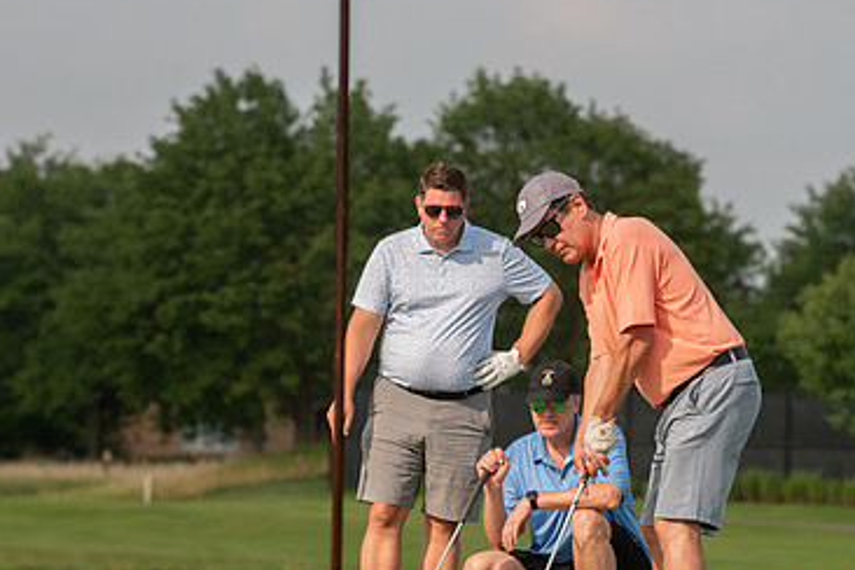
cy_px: 342
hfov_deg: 6.5
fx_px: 7528
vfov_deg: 4.3
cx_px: 453
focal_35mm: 317
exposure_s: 1/1250
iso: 250
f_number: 5
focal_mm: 200
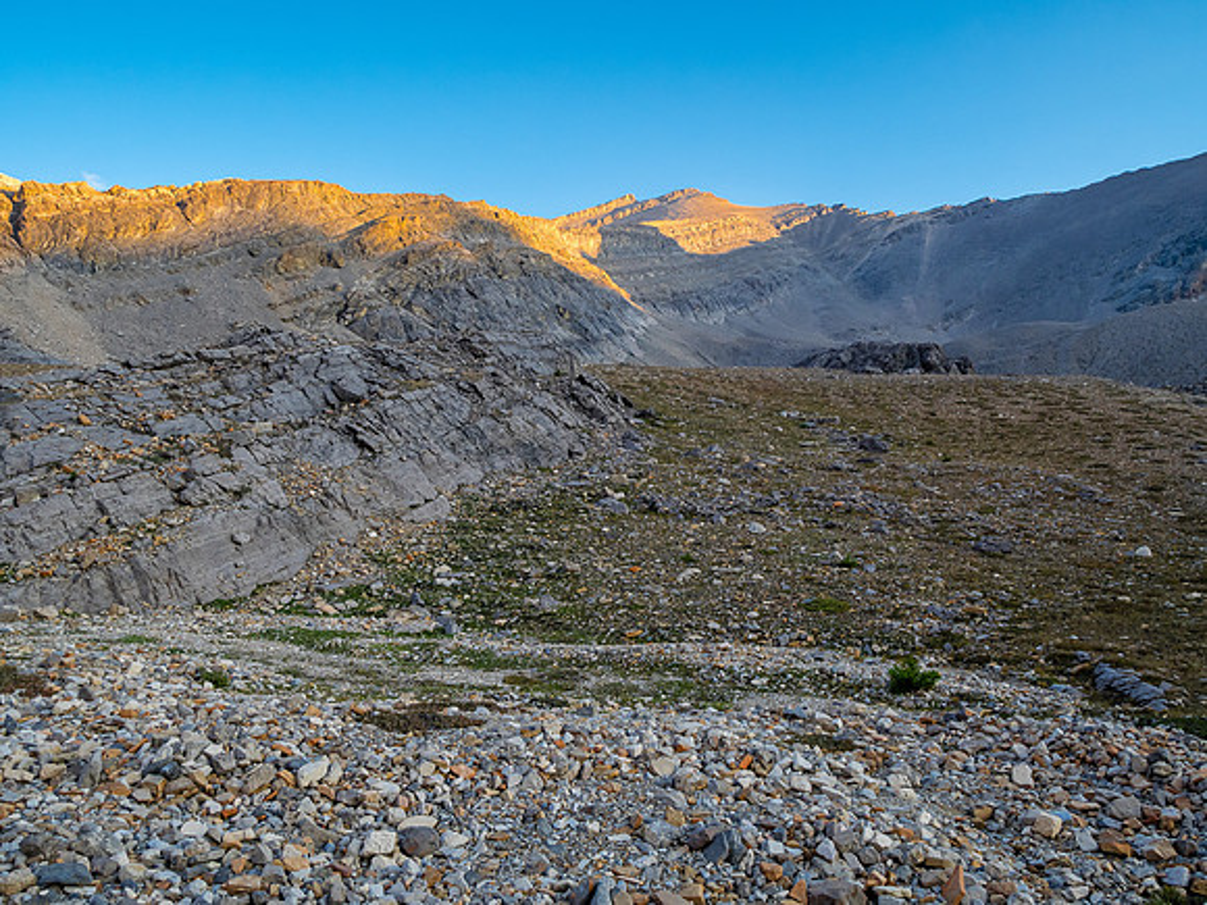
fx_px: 837
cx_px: 604
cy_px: 452
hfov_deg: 71.6
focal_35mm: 24
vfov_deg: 56.8
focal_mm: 12
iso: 320
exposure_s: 1/60
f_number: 8
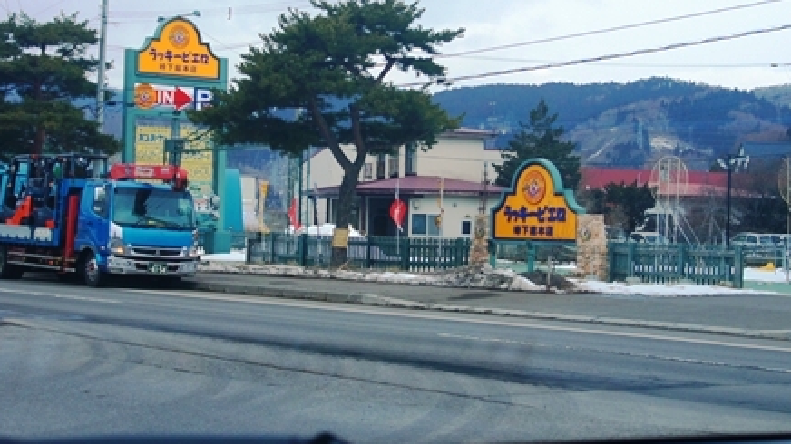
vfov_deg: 16.7
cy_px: 188
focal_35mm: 72
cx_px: 379
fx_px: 1509
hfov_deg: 29.4
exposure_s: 1/1000
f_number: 4
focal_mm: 25
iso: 200
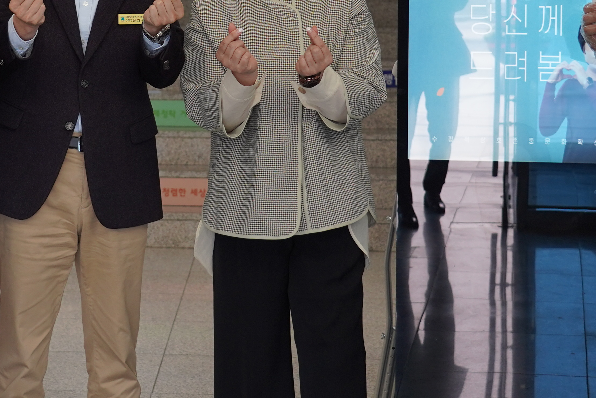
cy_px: -13
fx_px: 1738
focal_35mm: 105
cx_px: 121
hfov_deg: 19.3
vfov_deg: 12.9
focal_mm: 39
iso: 640
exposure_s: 1/160
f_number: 4
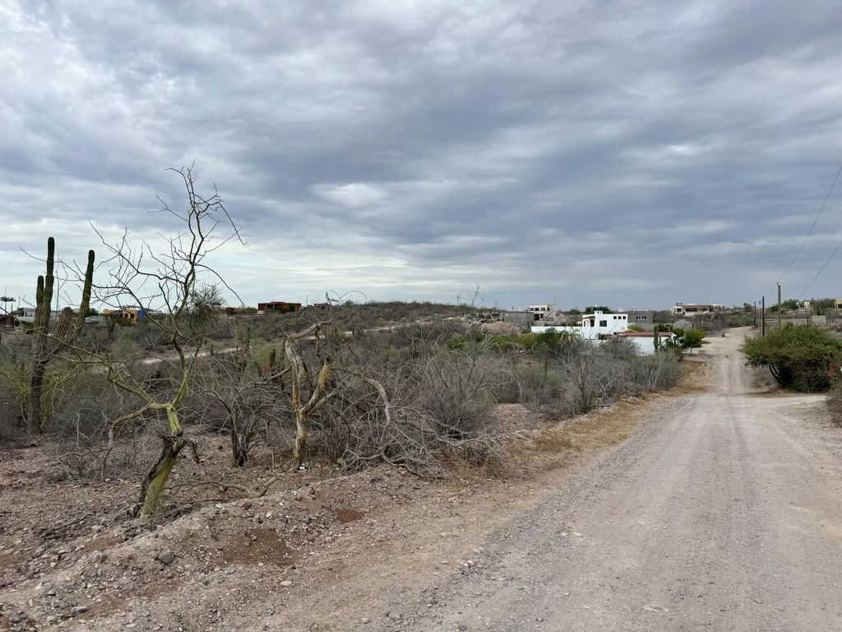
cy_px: 316
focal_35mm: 24
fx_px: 584
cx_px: 421
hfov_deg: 71.6
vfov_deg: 56.8
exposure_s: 1/2604
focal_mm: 6.76
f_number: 1.78
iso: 80
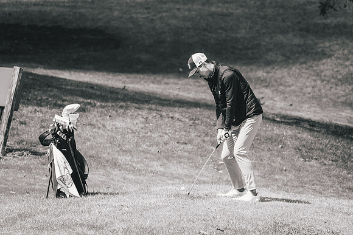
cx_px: 225
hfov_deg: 4.3
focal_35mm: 485
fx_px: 4754
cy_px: 97
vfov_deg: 2.8
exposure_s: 1/2500
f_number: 6.3
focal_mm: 339
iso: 640
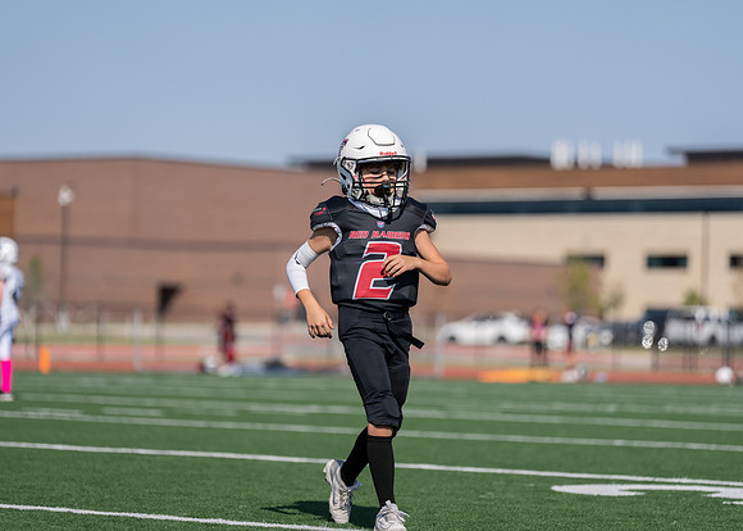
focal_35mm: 152
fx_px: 3205
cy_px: 266
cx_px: 372
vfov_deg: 9.5
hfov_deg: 13.2
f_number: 2.8
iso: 100
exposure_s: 1/2500
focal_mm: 145
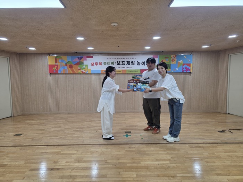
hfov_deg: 73.9
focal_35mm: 23
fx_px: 161
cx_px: 122
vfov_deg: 58.9
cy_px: 91
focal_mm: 6.3
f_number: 1.7
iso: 100
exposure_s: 1/120
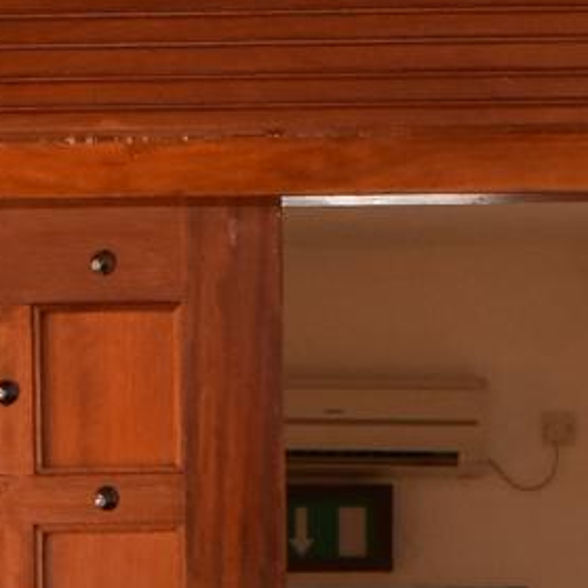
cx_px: 261
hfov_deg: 7.6
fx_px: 4441
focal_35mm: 231
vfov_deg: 7.4
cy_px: 922
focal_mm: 25
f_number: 4
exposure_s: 1/50
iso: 400
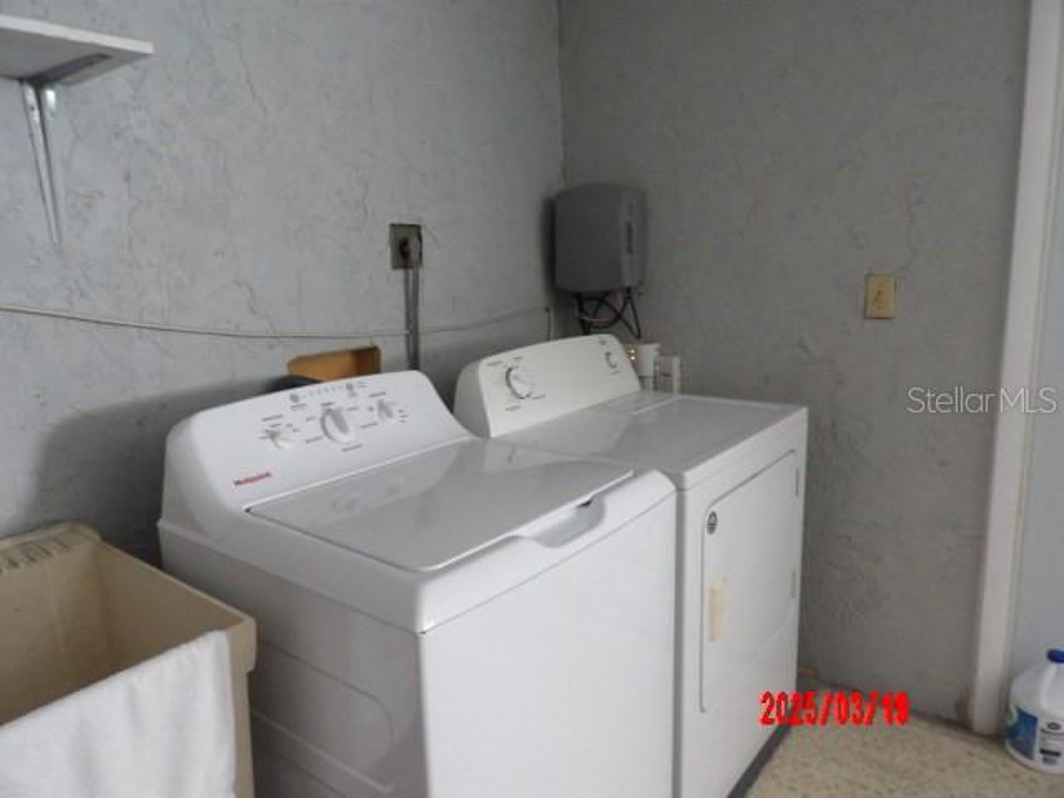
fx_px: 738
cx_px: 532
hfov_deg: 71.6
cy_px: 399
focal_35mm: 24
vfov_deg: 56.8
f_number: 3.2
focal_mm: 4.3
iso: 800
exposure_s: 1/12
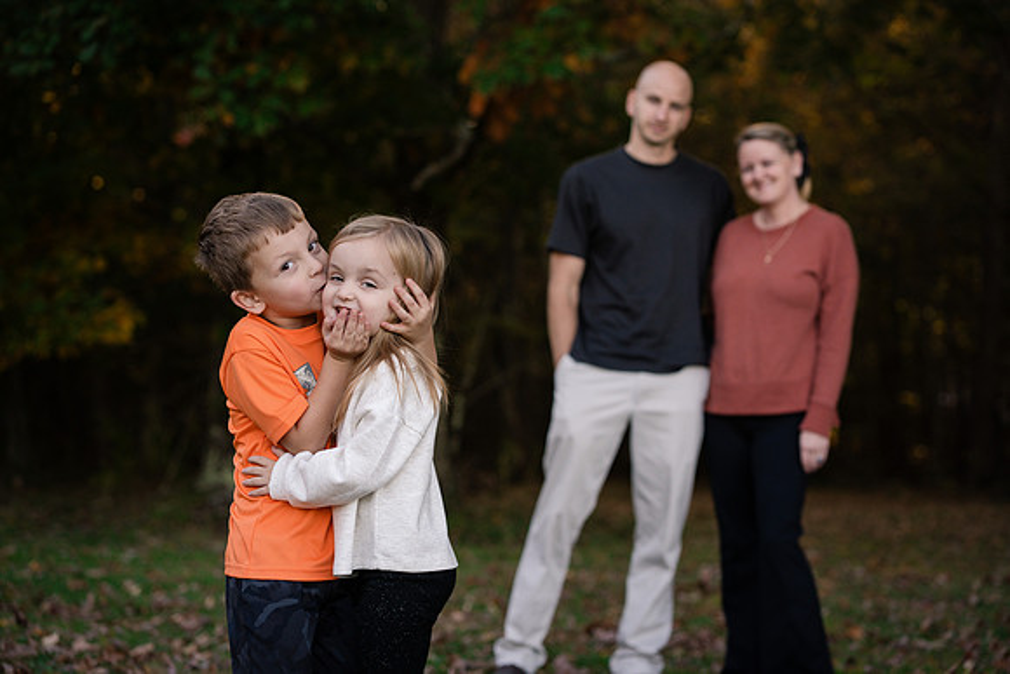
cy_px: 337
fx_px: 2385
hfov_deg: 23.9
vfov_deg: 16.1
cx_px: 505
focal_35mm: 85
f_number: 3.5
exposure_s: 1/400
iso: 320
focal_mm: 85
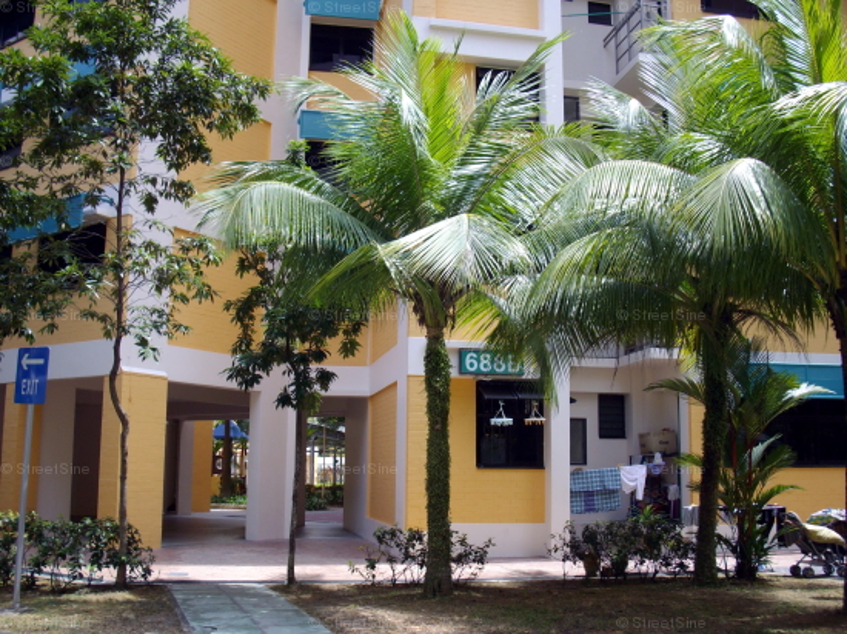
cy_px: 317
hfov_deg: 50.2
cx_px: 424
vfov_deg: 38.6
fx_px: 905
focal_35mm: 37
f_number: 2.8
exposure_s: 1/320
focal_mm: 6.2
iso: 80
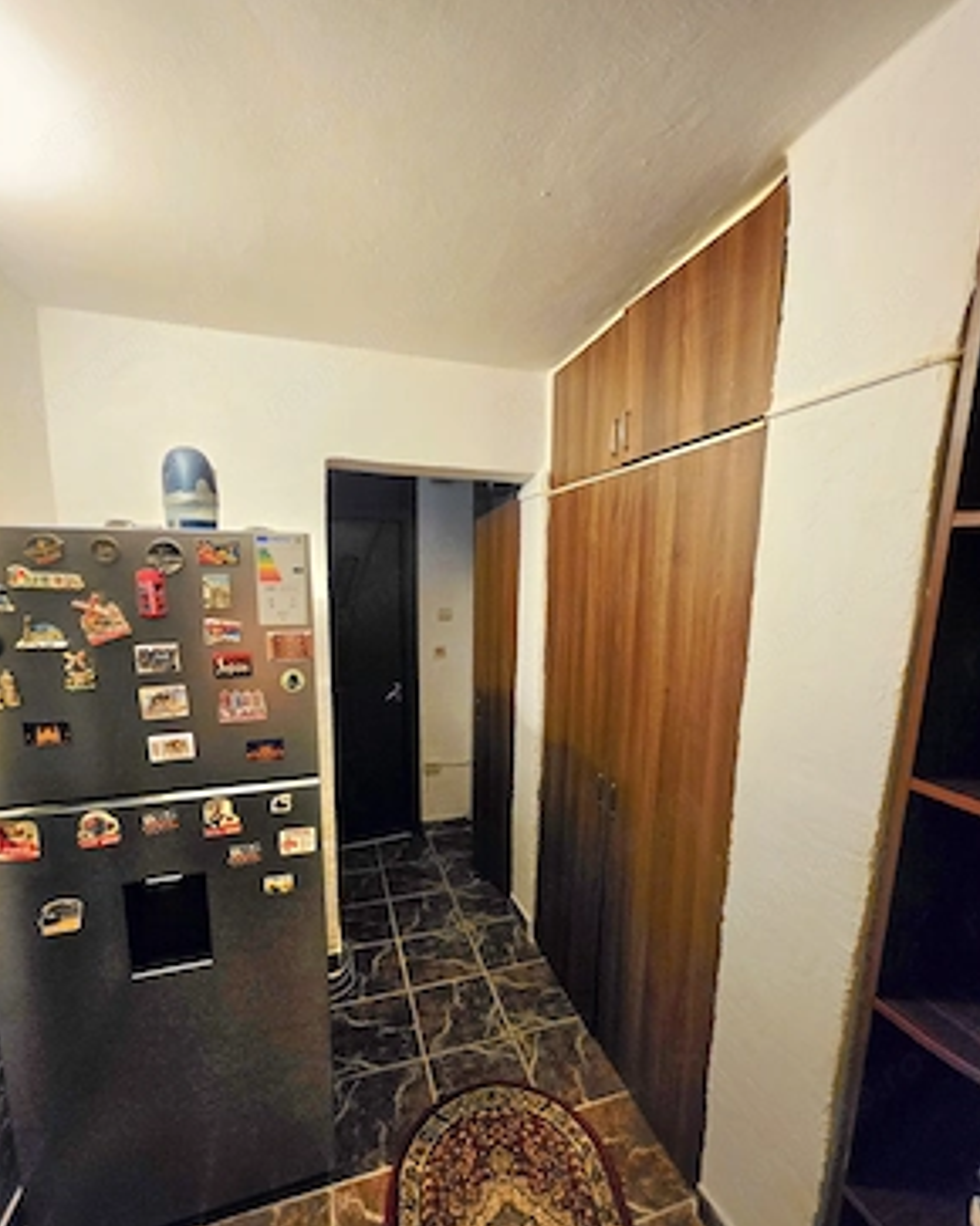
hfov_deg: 87.9
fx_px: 508
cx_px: 483
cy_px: 659
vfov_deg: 100.5
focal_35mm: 14
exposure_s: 1/50.3
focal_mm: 2.2
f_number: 1.9
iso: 640
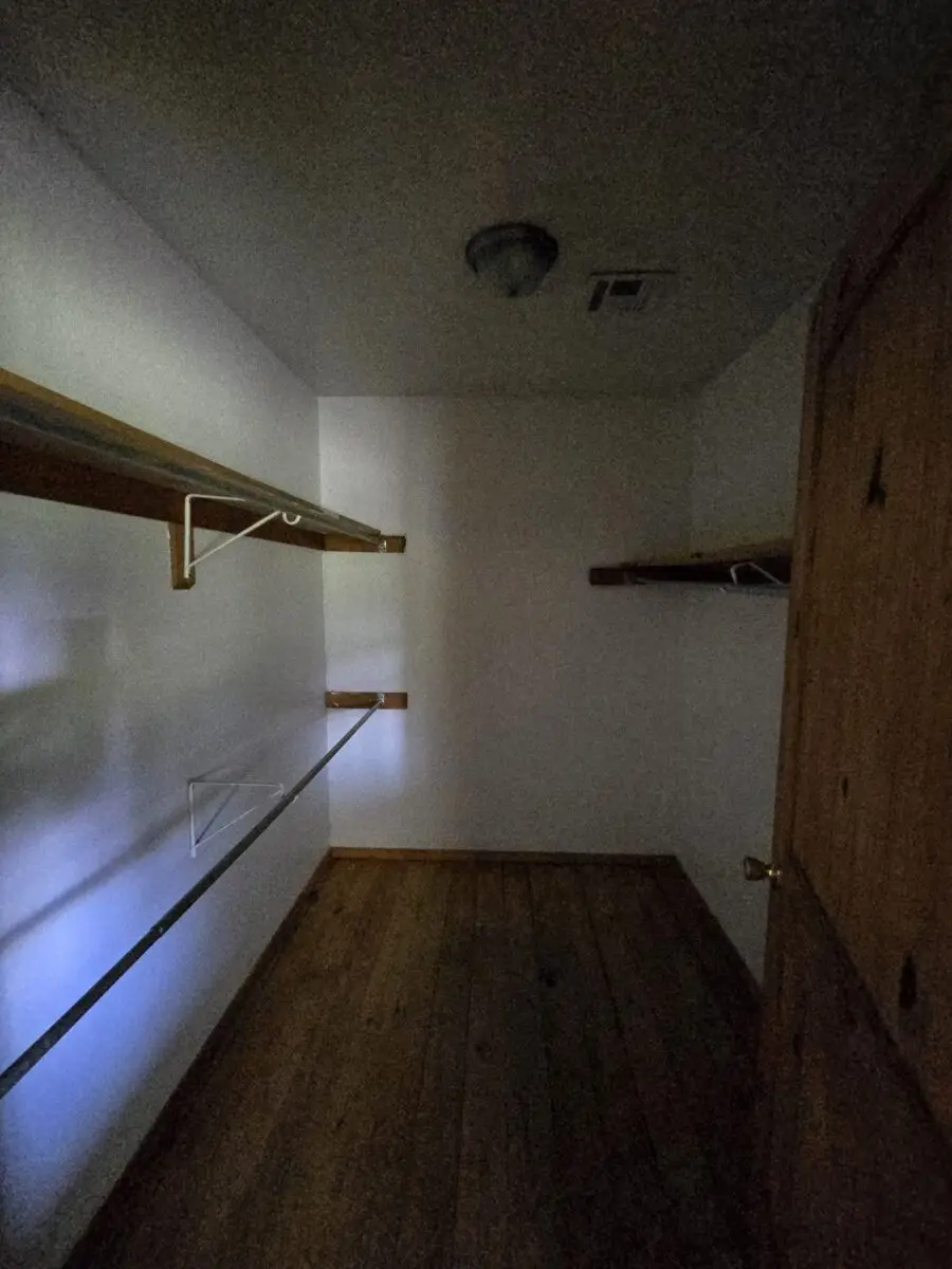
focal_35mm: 13
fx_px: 477
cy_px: 634
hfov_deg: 89.9
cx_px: 476
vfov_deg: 106.2
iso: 2000
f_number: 2.2
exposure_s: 1/24
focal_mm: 2.2
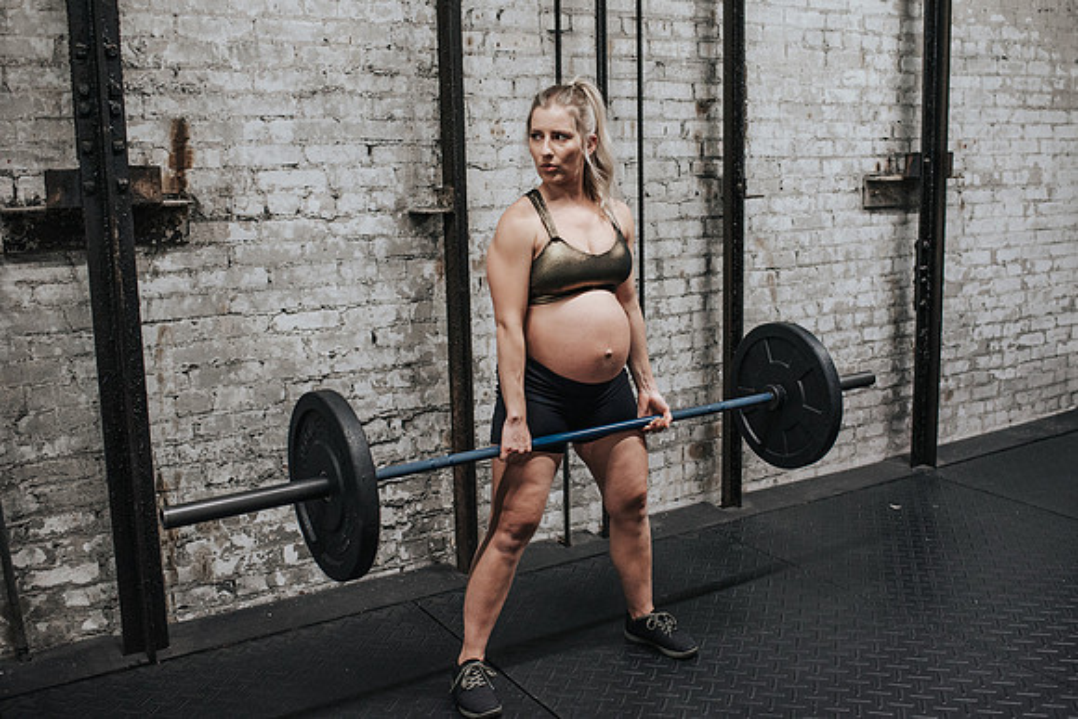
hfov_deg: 50.8
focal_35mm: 38
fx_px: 1133
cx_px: 582
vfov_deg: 35.2
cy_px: 331
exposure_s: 1/250
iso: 800
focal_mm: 35
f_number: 3.2
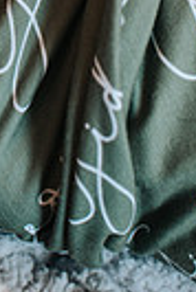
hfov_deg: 11.3
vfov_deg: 16.2
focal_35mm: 118
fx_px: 961
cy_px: -108
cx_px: -79
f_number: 2.8
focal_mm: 35
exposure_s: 1/250
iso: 1000
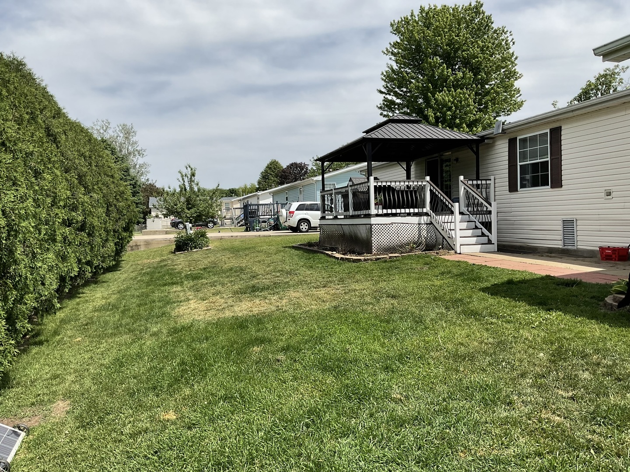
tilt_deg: -2.7
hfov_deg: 61.7
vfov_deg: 48.2
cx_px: 315
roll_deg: +1.0
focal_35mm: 29
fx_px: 528
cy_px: 236
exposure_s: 1/2538
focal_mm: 3
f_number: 1.8
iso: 16
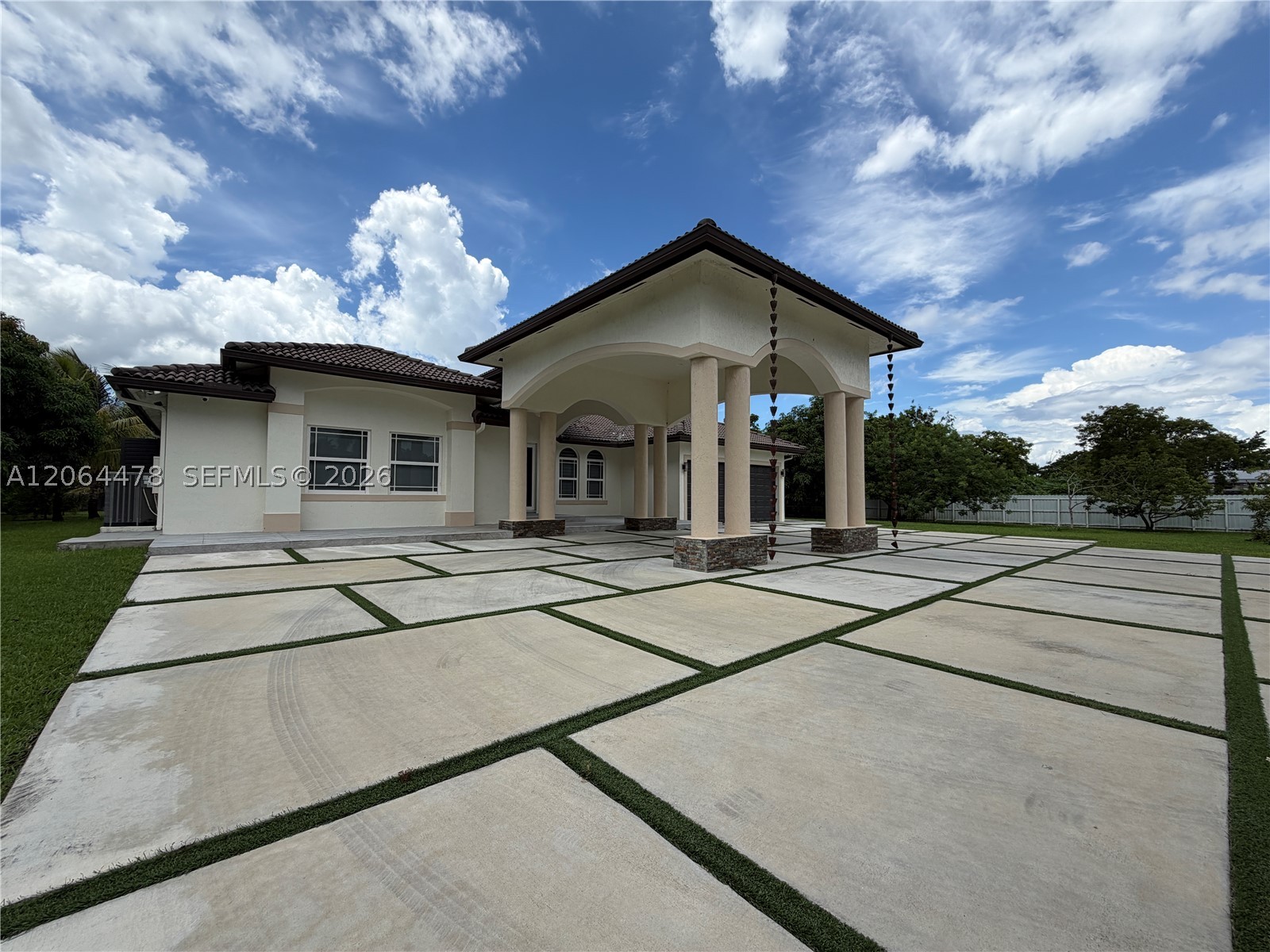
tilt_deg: +2.3
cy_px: 476
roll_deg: -0.5
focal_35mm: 14
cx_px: 635
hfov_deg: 102.1
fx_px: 514
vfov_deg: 85.7
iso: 20
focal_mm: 2.22
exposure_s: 1/1033
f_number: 2.2
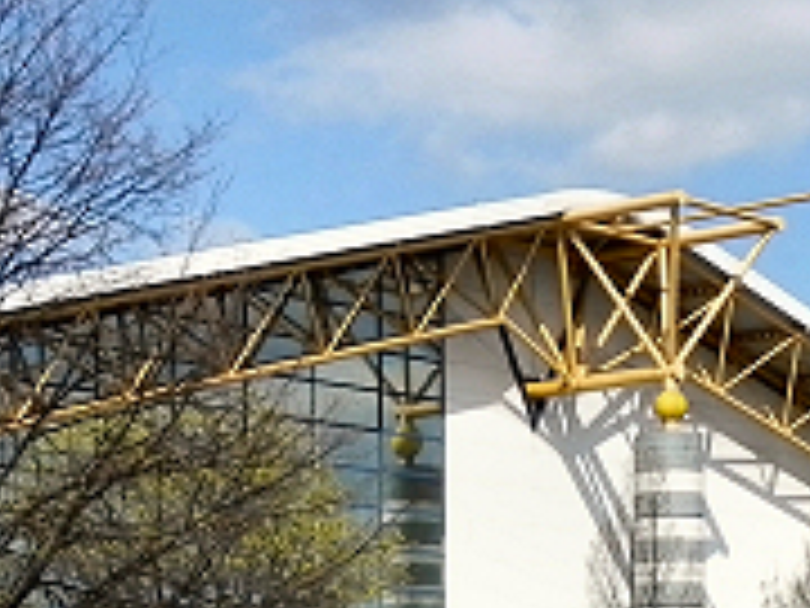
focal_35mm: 103
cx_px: 27
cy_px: 617
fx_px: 2410
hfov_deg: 18.6
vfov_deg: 14.1
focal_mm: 5.2
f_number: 4
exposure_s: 1/1577
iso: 160
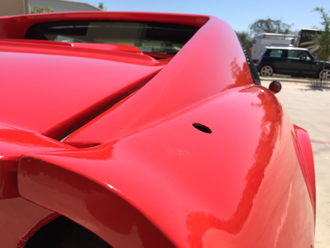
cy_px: 124
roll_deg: -3.1
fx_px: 276
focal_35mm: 29
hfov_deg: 61.7
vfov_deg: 48.2
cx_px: 165
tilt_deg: -13.8
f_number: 2.2
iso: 32
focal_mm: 4.15
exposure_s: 1/1799
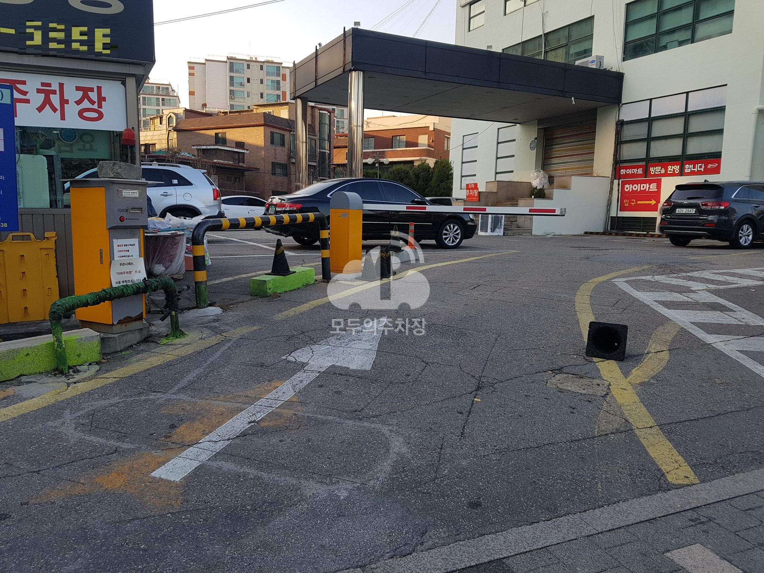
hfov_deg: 67.3
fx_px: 574
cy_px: 286
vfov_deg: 53.1
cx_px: 382
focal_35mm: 26
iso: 50
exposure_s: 1/572
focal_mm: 4.2
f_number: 1.7
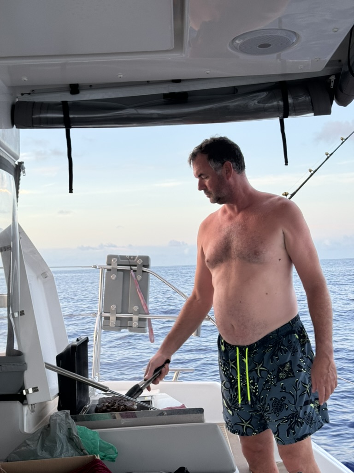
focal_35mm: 48
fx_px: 654
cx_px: 177
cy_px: 236
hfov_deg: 30.3
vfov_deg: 39.7
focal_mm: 6.76
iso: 64
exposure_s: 1/100
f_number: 1.78
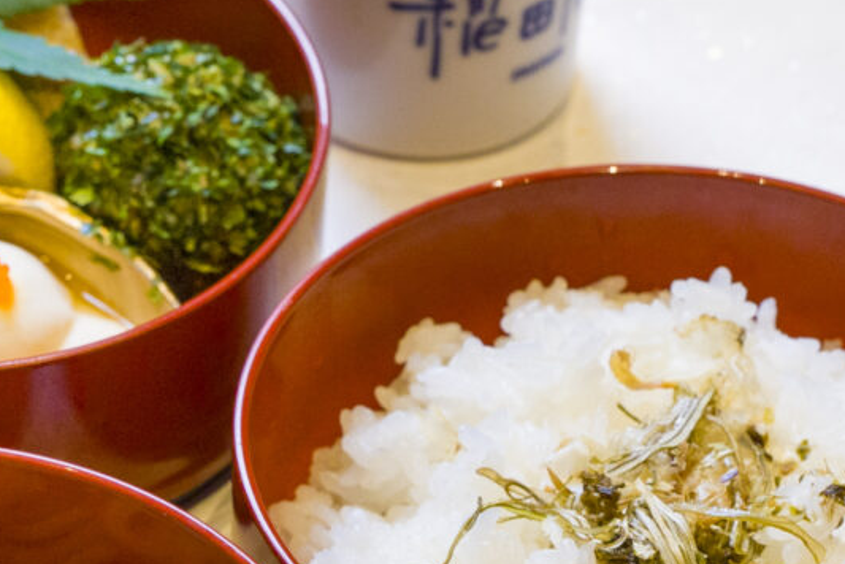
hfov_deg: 8.5
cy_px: 555
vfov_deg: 5.7
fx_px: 5636
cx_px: -87
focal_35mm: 240
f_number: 5.6
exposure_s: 1/125
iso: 800
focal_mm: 50
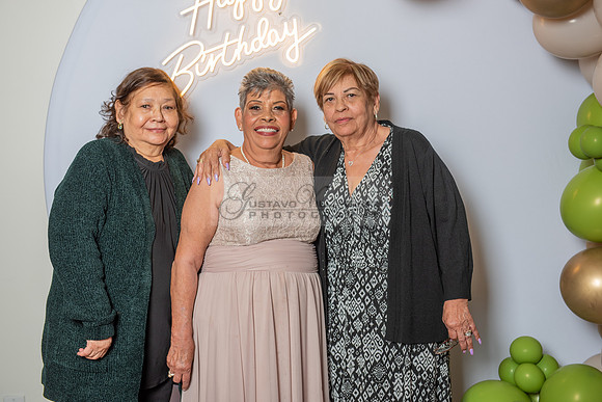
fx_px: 1002
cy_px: 187
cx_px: 301
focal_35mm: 60
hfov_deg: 33.5
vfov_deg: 22.7
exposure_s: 1/200
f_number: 4
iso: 200
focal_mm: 56
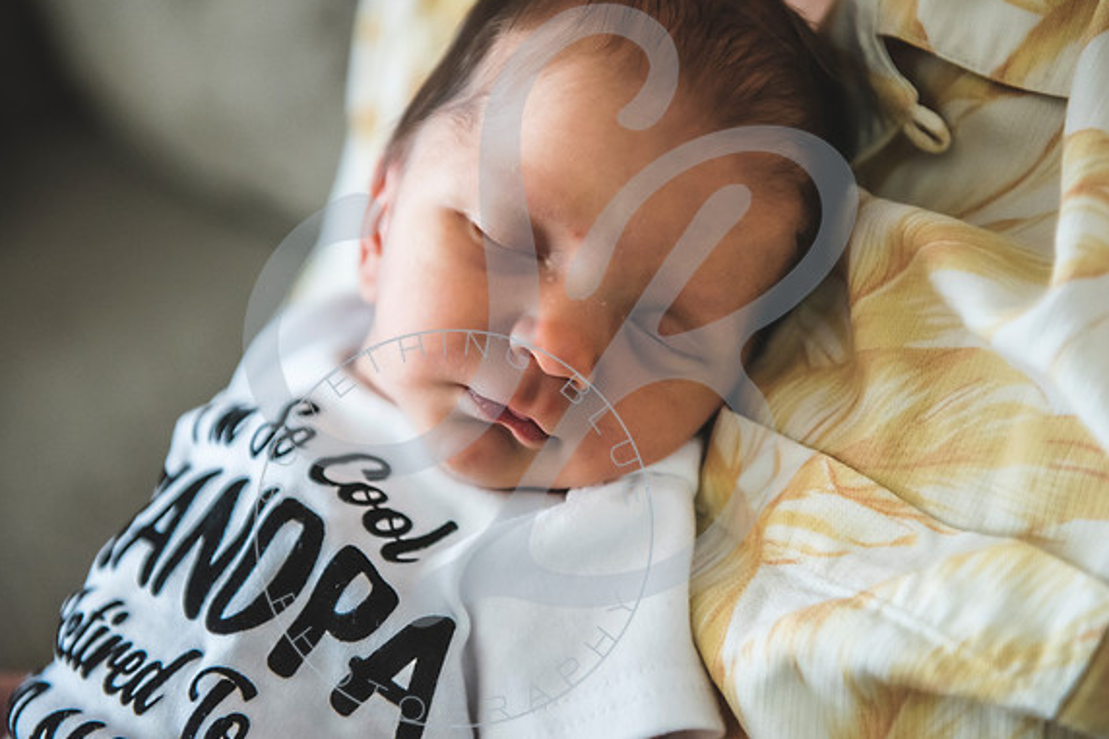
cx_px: 551
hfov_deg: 28.5
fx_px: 2186
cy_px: 366
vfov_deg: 19.2
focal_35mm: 71
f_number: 4
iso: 2000
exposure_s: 1/125
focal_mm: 70
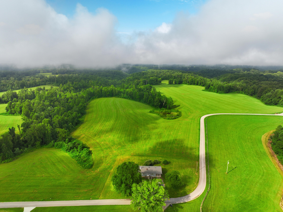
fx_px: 196
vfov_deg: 56.8
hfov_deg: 71.6
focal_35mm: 24
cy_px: 106
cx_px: 142
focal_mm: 12.3
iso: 100
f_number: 2.8
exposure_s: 1/60
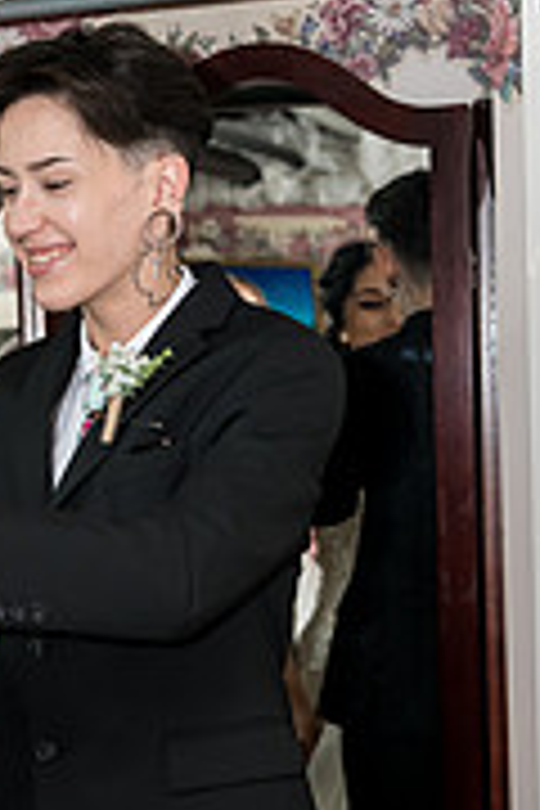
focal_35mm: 105
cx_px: -40
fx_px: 2362
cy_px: 432
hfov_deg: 12.8
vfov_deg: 19.5
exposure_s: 1/320
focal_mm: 42
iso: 1250
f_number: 3.5
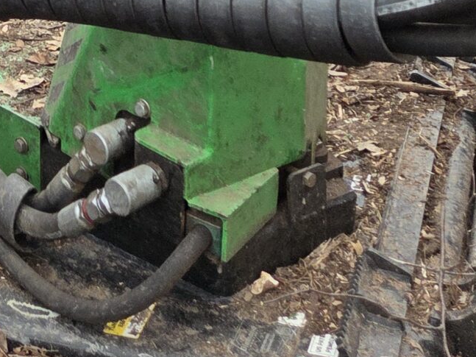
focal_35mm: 91
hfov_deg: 20.4
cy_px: -334
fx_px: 1251
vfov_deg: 14.0
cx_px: -68
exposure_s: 1/359
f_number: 1.8
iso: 64
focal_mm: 5.4
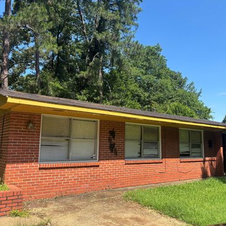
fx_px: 229
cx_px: 125
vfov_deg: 52.5
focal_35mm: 31
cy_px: 112
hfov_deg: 52.4
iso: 50
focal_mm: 5.96
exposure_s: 1/1721
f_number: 1.6
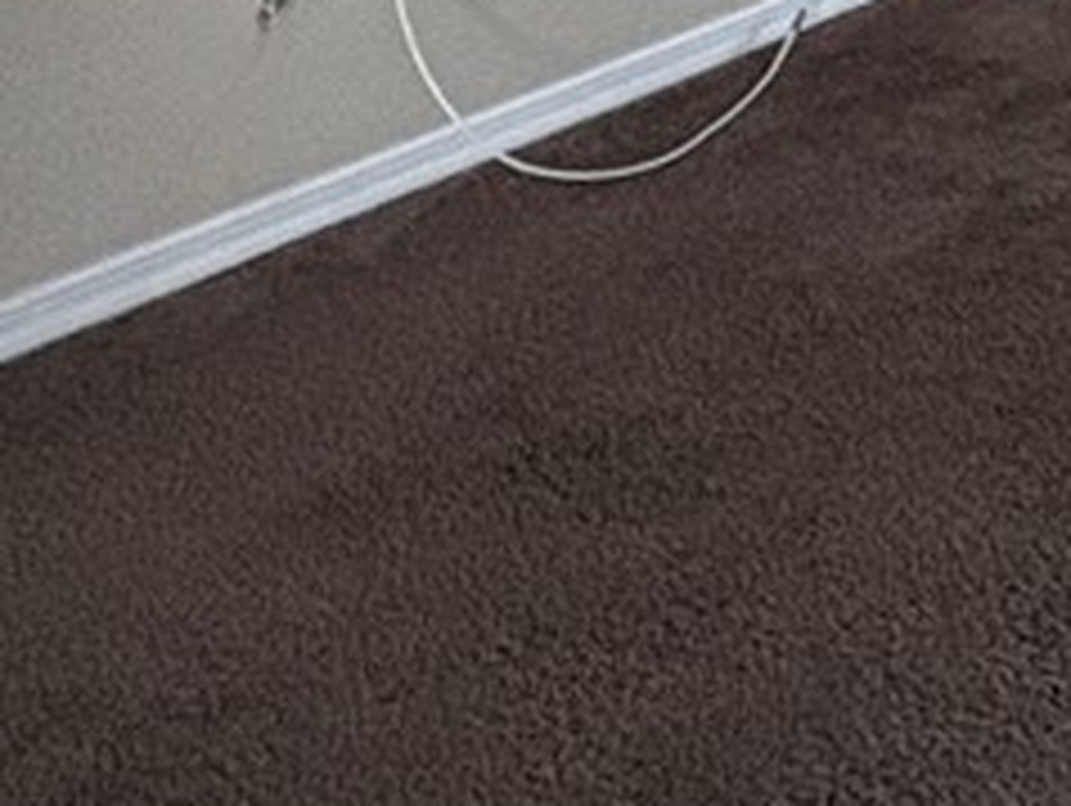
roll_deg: +0.3
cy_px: -892
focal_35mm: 94
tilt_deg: -1.7
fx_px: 2911
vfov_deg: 13.2
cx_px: 2016
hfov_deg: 16.7
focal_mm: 2.22
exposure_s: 1/83
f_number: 2.2
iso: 250
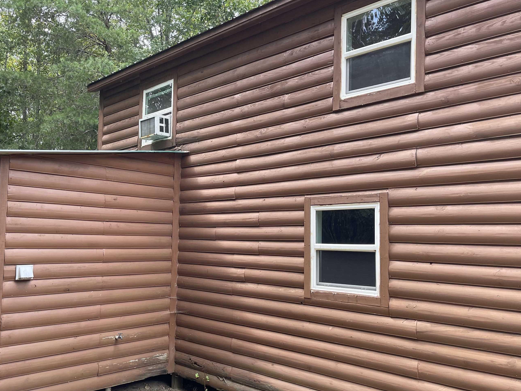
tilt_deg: +2.6
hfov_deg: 59.9
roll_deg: -1.9
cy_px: 217
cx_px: 249
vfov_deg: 46.7
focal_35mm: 30
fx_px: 452
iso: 32
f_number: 1.6
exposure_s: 1/216
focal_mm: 5.1
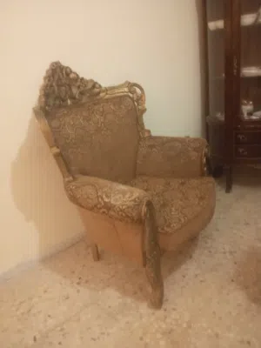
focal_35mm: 27
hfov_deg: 51.4
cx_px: 130
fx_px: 271
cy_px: 174
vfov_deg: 65.3
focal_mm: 4.11
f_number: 1.6
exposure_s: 1/14.3
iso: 2988
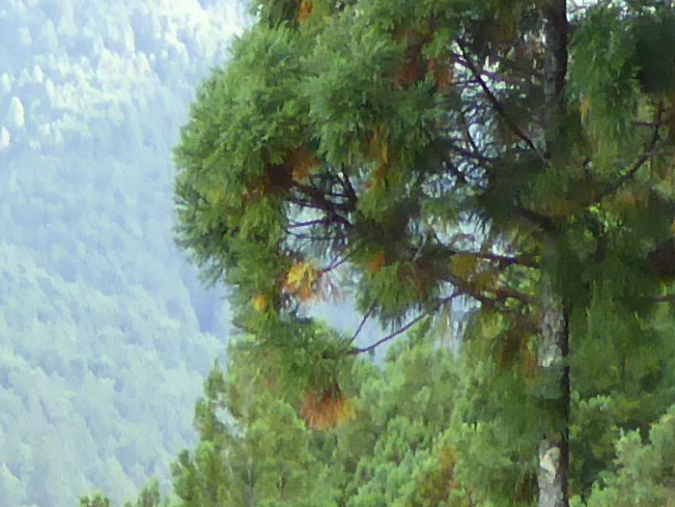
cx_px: 390
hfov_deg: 8.8
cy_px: 1616
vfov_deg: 6.1
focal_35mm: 224
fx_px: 4370
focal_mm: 5.4
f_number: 3.5
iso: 200
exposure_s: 1/60
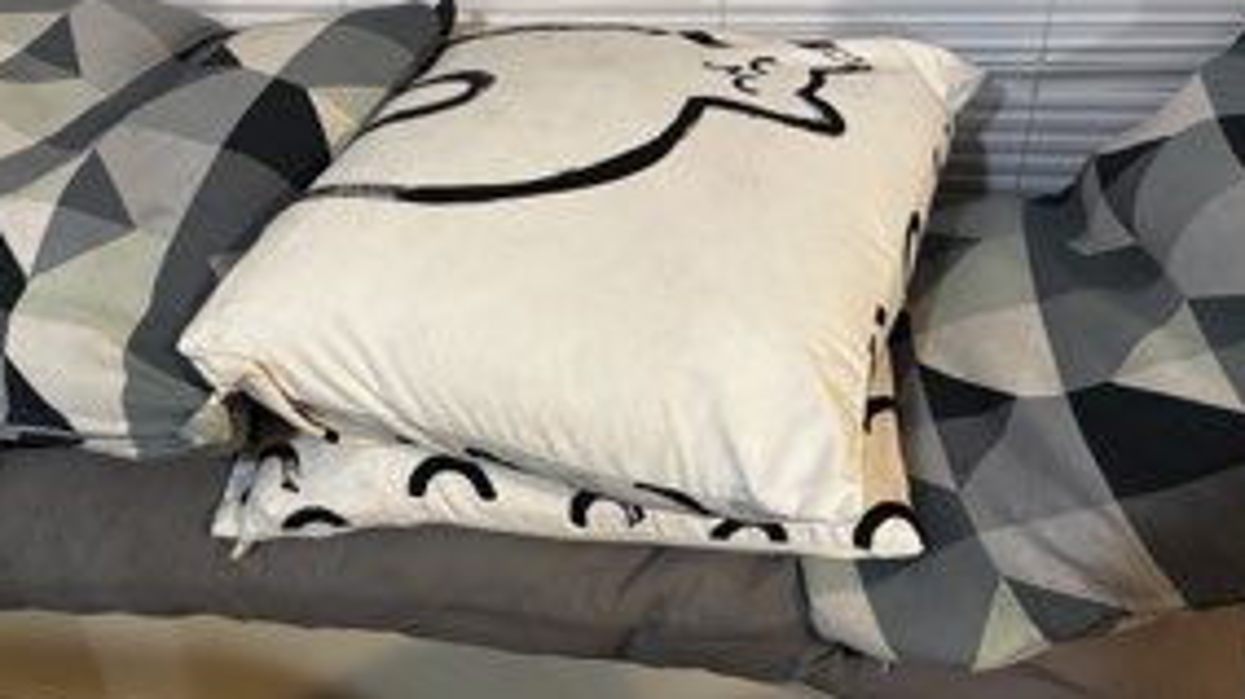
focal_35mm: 40
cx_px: 488
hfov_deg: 50.1
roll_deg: +6.2
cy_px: 391
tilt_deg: -36.6
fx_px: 1320
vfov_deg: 29.7
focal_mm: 5.96
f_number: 1.6
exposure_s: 1/40
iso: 500
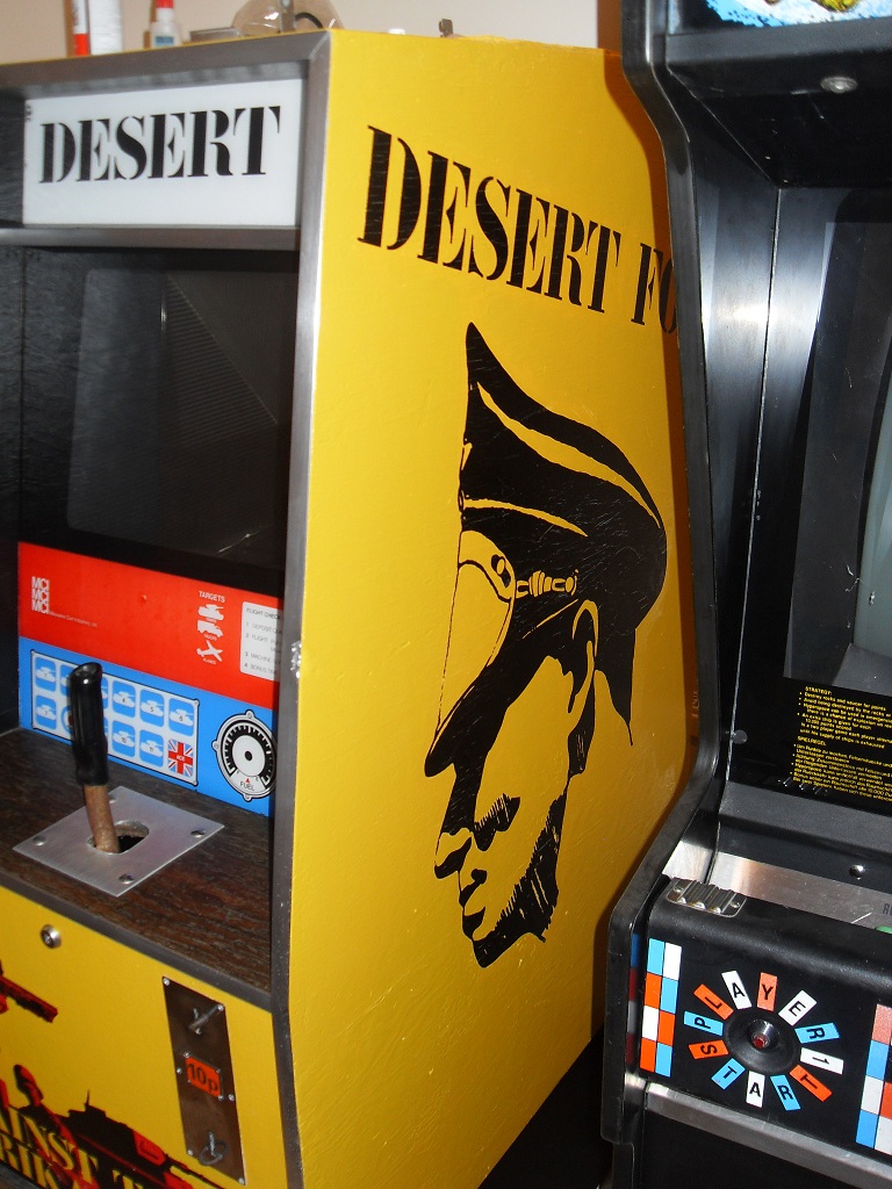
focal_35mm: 34
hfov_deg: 41.8
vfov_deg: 54.0
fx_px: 1168
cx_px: 446
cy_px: 594
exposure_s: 1/45
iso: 100
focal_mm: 6.3
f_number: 2.8
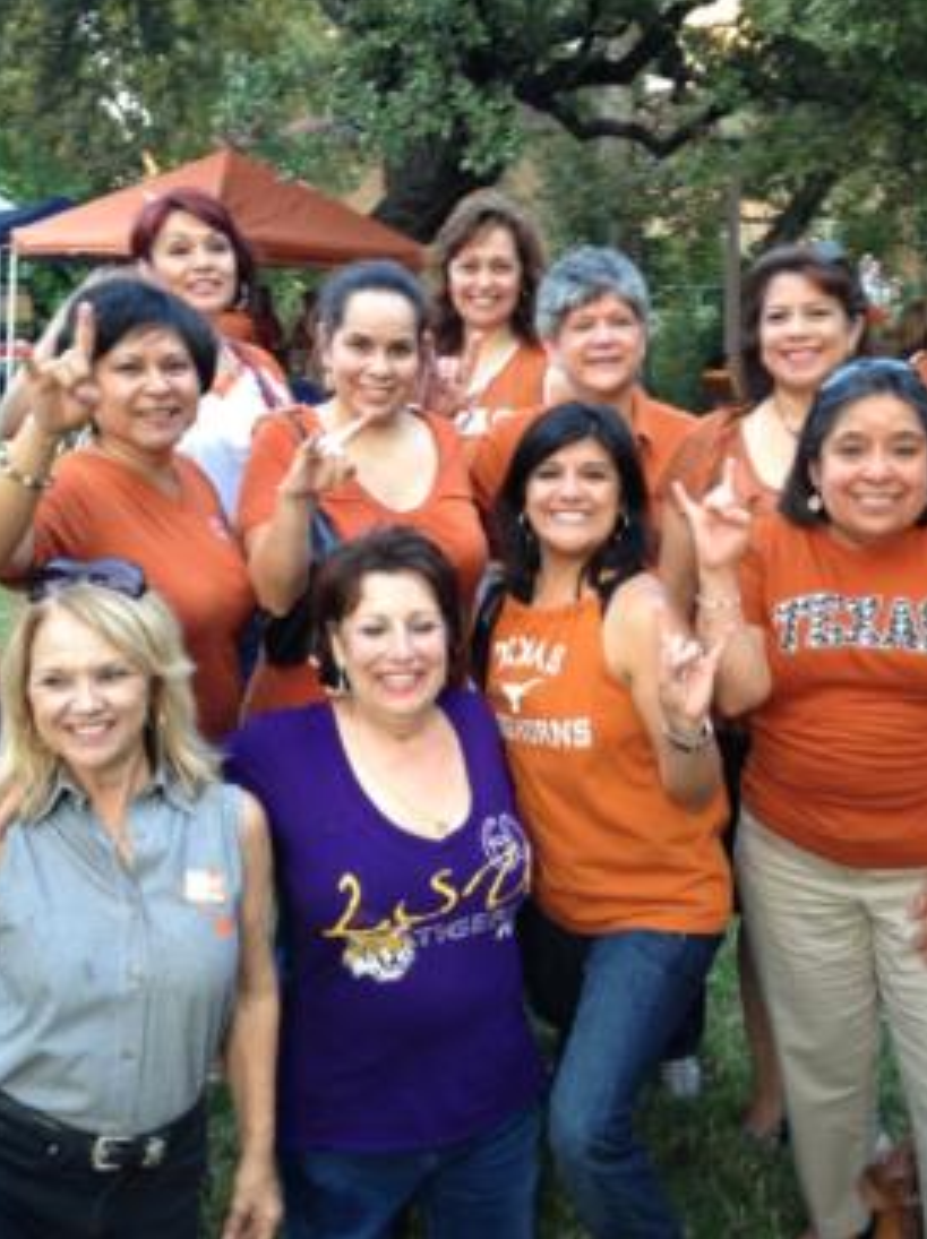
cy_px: 606
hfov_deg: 30.2
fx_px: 1717
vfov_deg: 39.7
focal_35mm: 48
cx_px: 503
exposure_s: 1/40
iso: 80
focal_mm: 4.28
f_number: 2.4
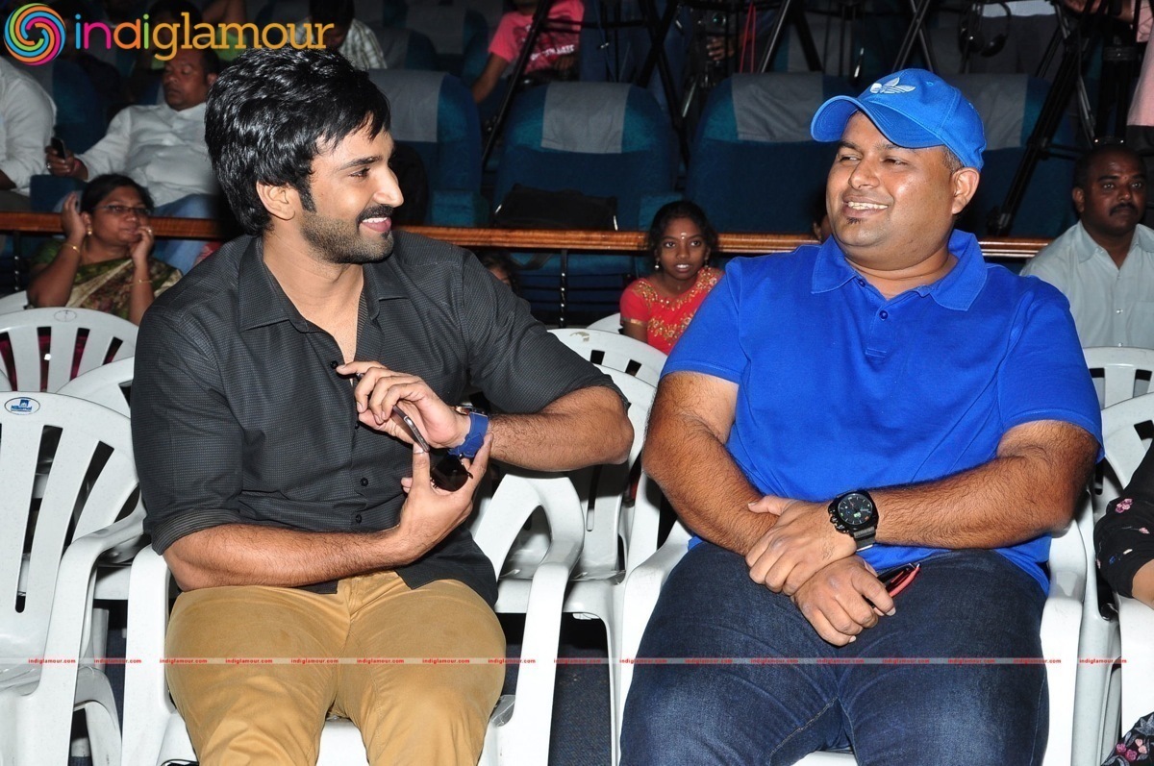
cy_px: 383
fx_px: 2401
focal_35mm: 75
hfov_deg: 27.0
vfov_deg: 18.1
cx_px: 577
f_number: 8
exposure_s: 1/125
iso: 400
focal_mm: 50
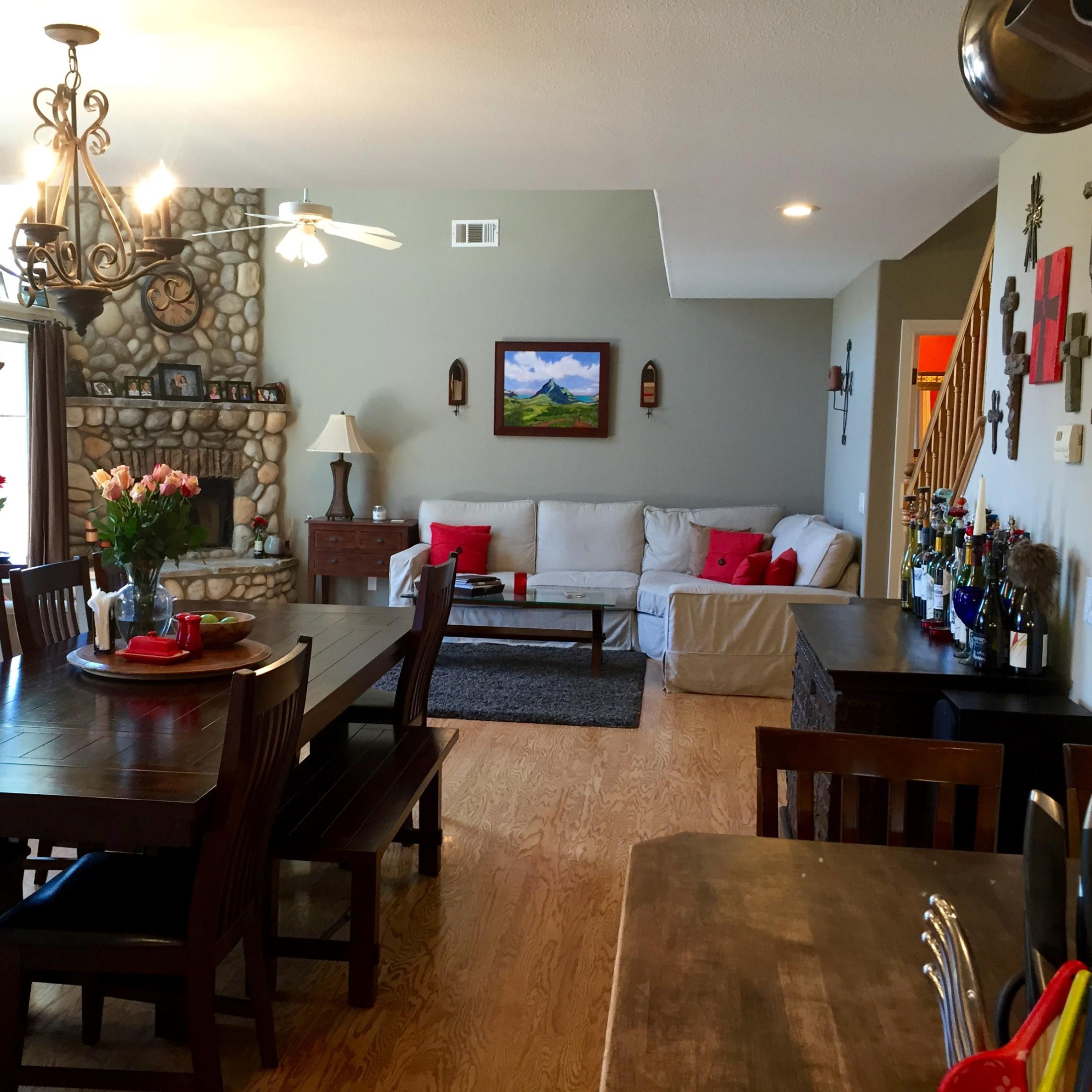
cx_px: 495
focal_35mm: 35
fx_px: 1249
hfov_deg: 47.2
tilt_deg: -5.1
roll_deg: -1.1
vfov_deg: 47.2
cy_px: 540
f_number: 2.2
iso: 80
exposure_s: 1/30
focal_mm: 4.15
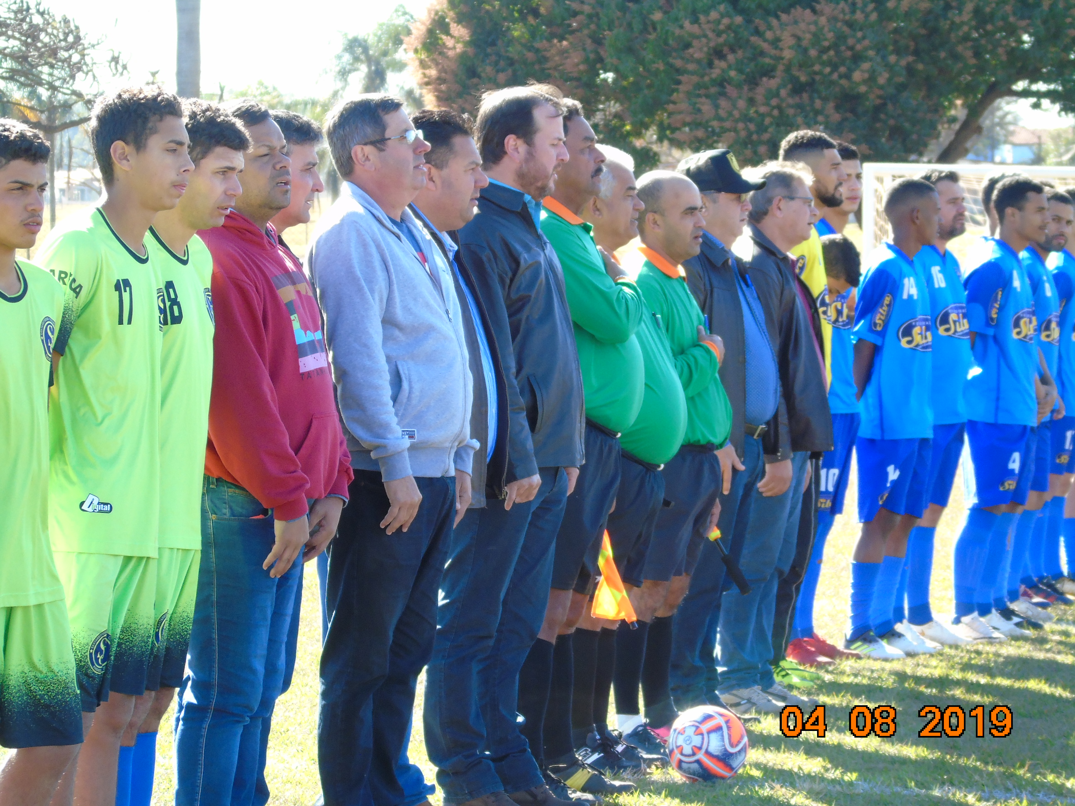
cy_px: 403
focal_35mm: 186
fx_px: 5776
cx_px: 538
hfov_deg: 10.6
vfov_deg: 8.0
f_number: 5
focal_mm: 33
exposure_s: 1/125
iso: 200
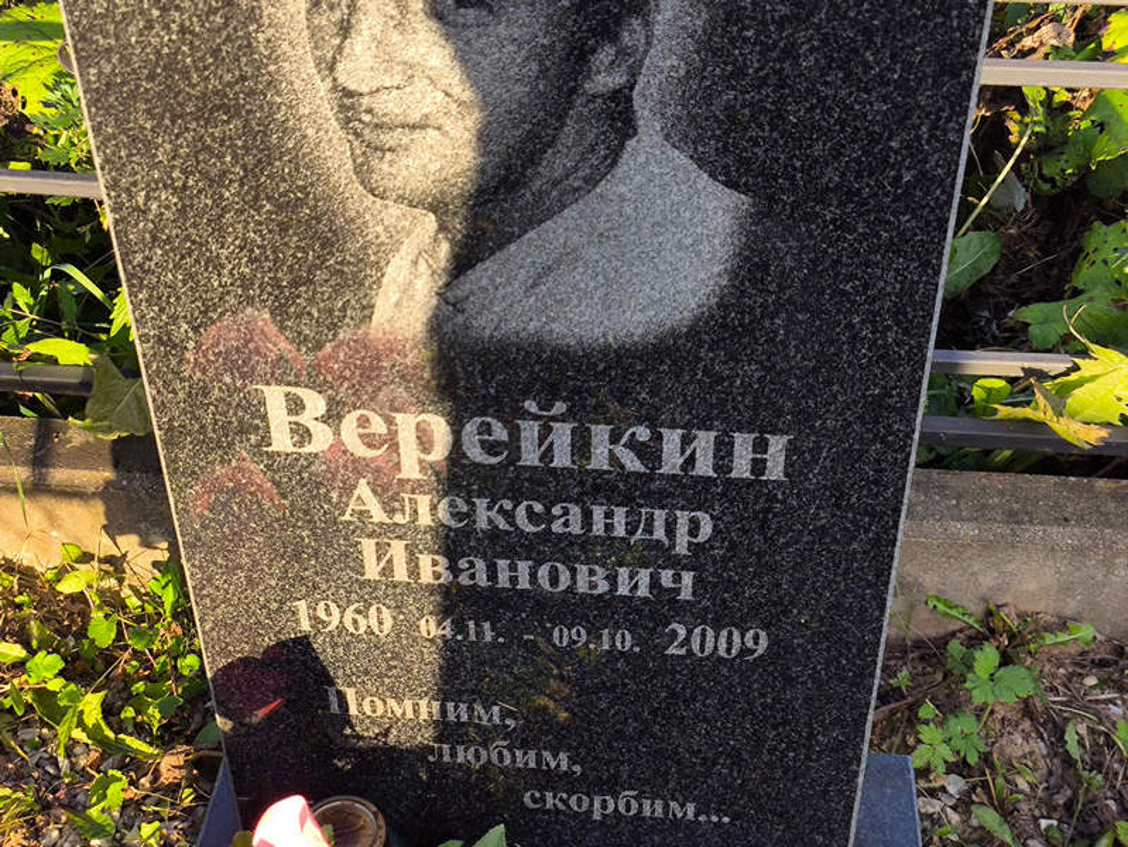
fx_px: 1630
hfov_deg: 38.2
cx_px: 564
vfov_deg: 29.1
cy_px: 424
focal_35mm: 50
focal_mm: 4.71
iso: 50
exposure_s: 1/341
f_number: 1.7
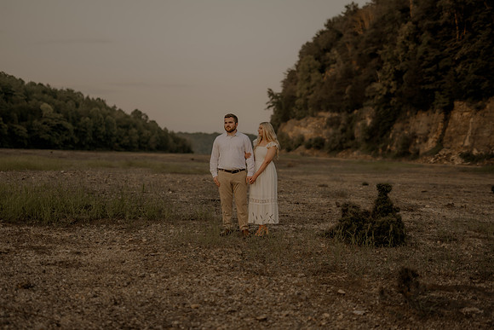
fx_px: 706
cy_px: 165
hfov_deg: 38.5
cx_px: 247
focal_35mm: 51
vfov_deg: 26.3
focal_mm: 50
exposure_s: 1/1000
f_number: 2.2
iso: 200
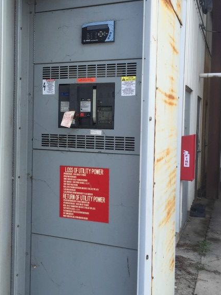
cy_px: 132
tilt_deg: -0.2
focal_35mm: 41
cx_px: 79
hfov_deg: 34.9
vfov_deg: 45.7
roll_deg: -1.1
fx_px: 349
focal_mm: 4.15
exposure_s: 1/373
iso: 32
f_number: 2.2
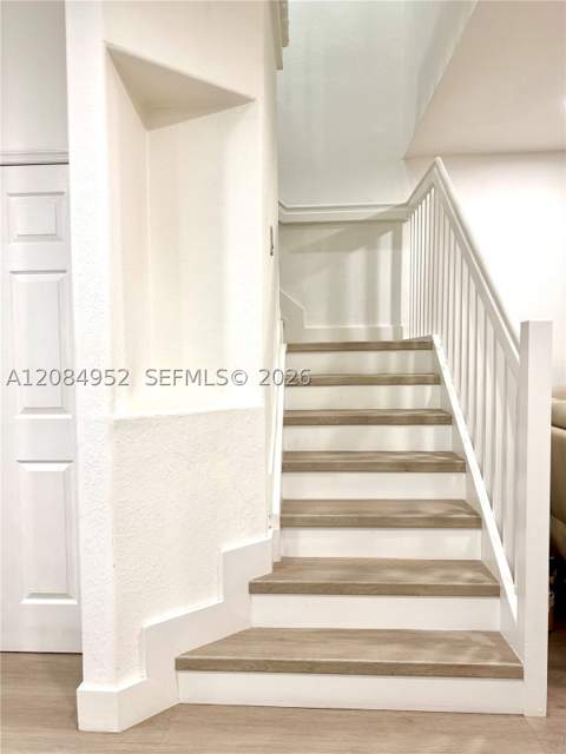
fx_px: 523
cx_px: 283
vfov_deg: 71.6
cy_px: 377
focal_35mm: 24
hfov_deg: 56.8
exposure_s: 1/120
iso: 160
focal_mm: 6.76
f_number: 1.78
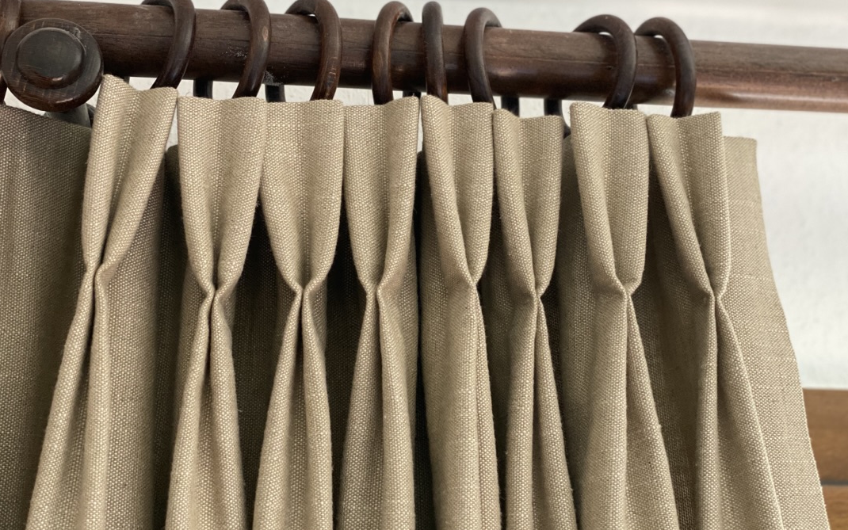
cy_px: 215
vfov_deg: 23.1
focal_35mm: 56
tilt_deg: +19.9
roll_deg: +1.5
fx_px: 1294
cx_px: 428
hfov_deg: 36.3
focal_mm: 6
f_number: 2
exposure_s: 1/122
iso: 250
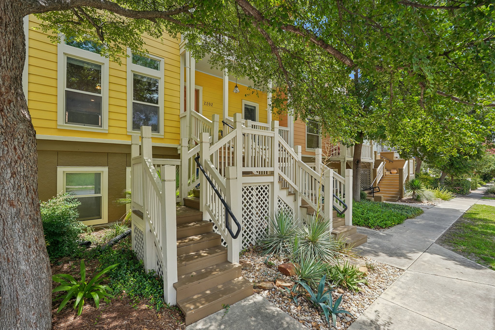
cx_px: 248
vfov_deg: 73.7
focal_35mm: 16
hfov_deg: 96.7
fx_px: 220
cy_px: 165
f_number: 8
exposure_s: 1/80
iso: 100
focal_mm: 16
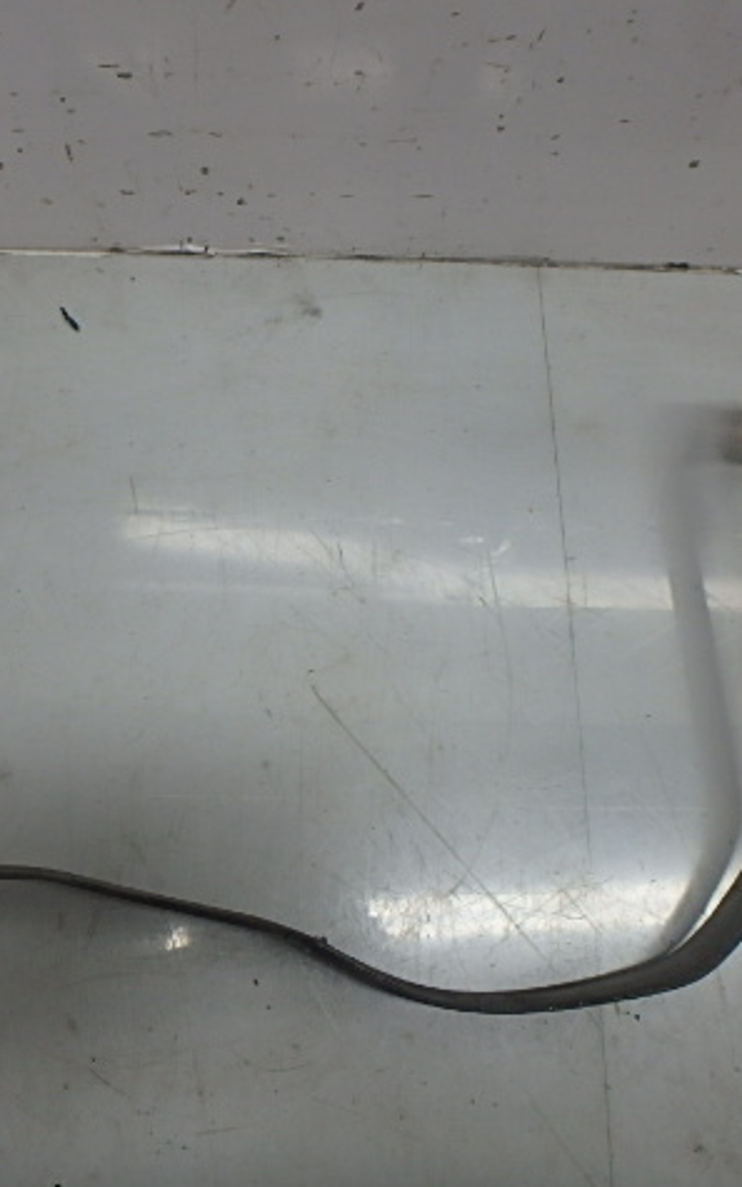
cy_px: 590
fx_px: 970
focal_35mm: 30
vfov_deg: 62.9
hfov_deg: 41.3
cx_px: 247
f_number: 3.5
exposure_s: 1/60
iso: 160
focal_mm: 3.7
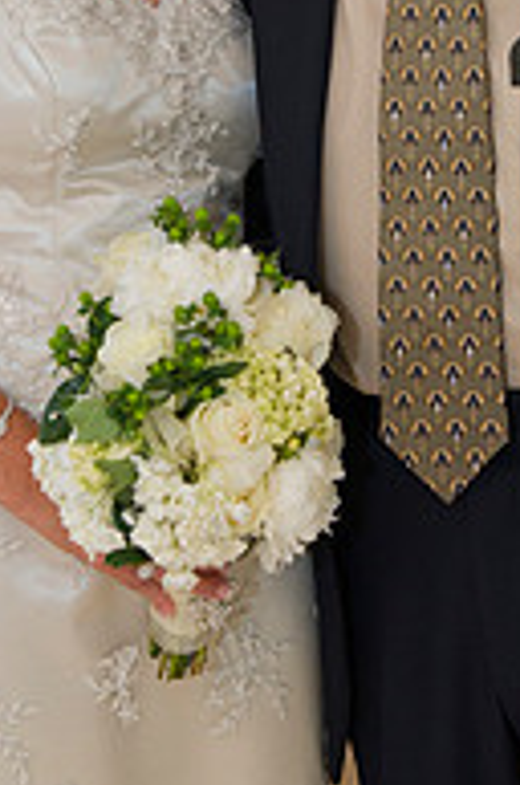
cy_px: 73
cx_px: 343
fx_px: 2131
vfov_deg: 20.4
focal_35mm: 98
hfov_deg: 13.9
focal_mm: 42
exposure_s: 1/100
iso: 1600
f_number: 3.5
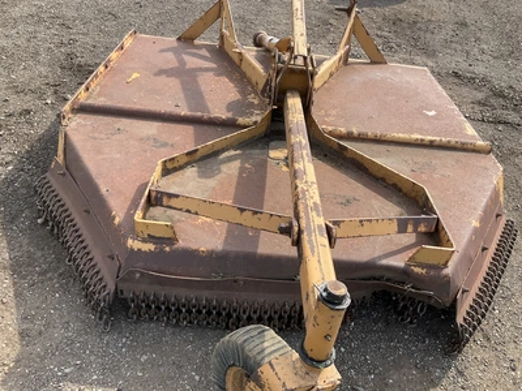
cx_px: 261
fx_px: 437
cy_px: 196
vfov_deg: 48.2
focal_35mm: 29
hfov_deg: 61.7
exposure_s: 1/586
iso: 25
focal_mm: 3
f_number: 1.8
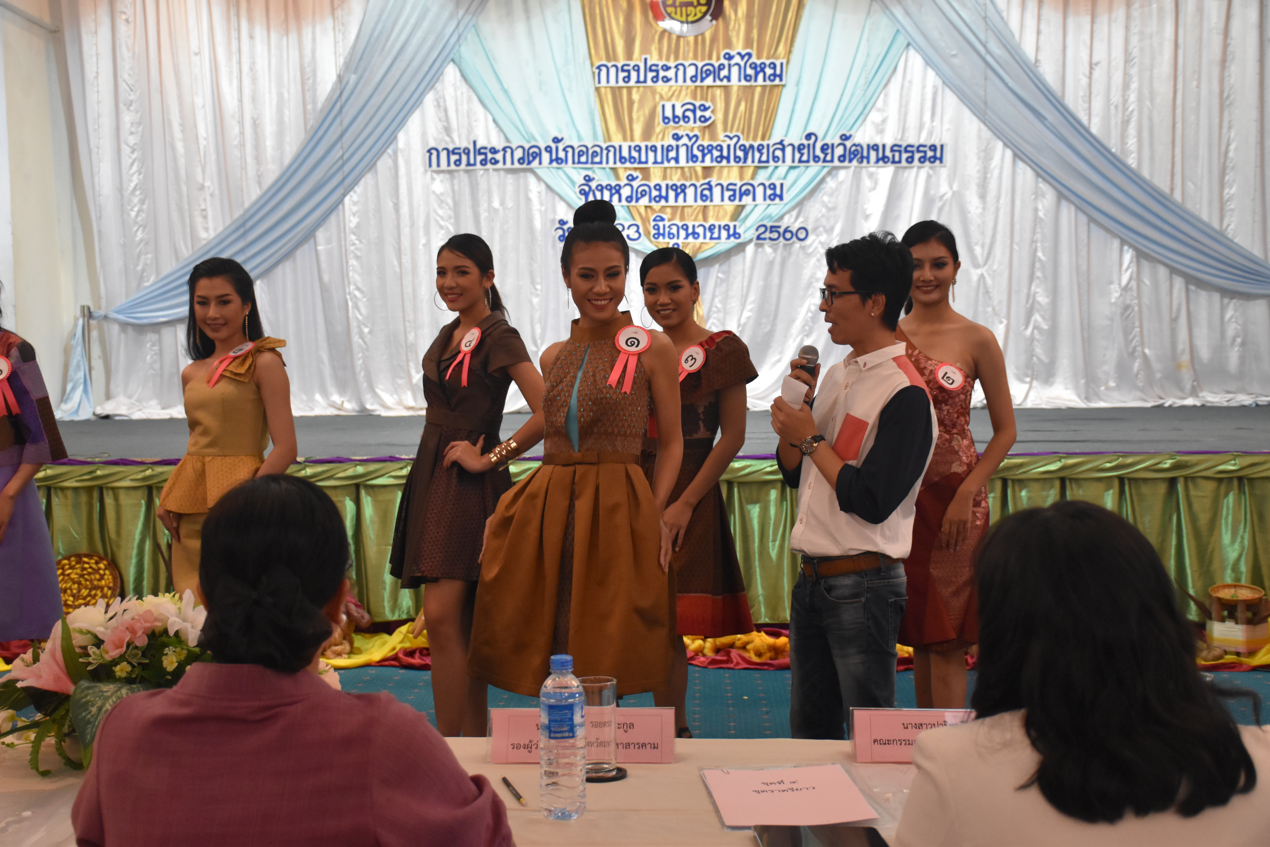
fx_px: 1693
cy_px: 424
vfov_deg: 28.1
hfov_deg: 41.1
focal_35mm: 48
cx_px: 635
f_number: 4
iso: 2200
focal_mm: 32
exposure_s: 1/60
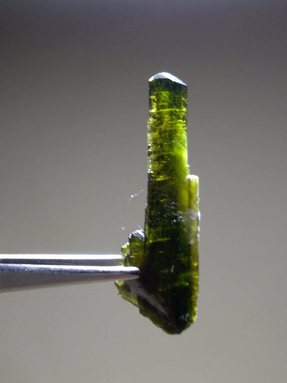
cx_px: 144
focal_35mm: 26
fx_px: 287
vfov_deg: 67.3
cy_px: 192
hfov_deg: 53.1
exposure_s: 1/33.3
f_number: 2
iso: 179
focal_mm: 3.54
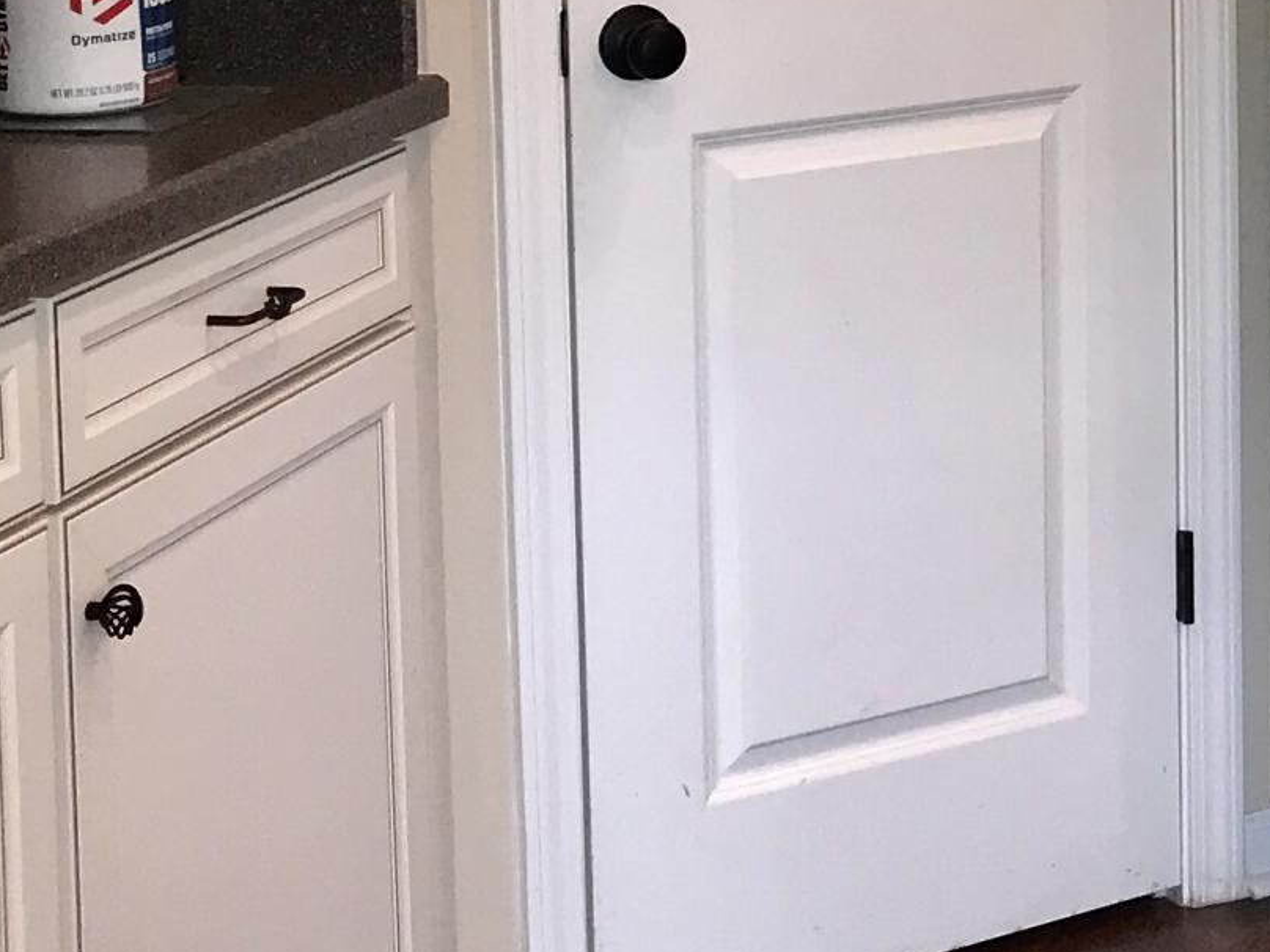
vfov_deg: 13.8
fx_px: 3816
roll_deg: +0.4
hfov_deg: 17.6
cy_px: -187
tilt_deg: -5.5
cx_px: 1713
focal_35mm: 104
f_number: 1.8
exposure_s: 1/30
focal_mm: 3.99
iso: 32
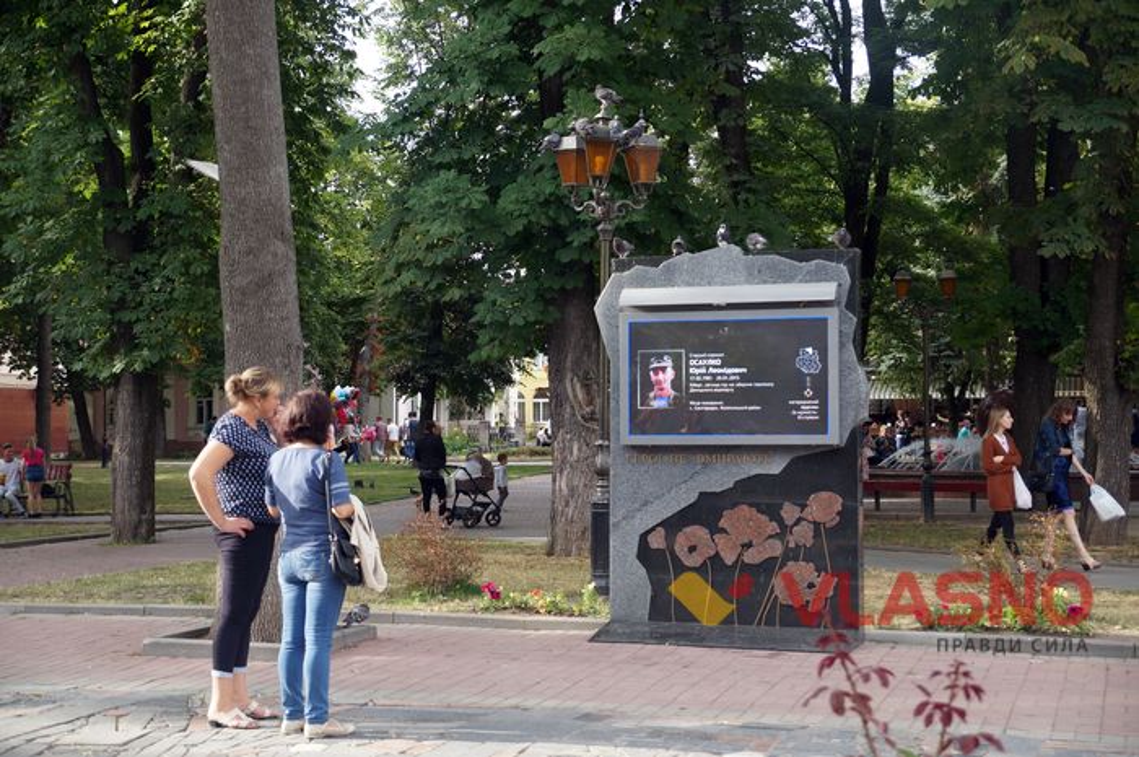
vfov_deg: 25.7
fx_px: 1659
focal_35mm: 52
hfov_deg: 37.9
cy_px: 378
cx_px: 570
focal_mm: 35
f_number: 4.5
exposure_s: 1/160
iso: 125
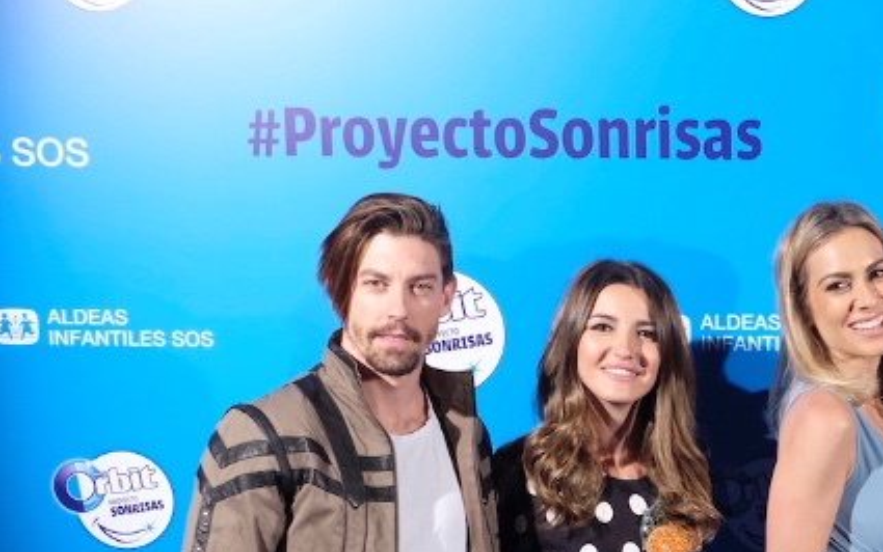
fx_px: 3057
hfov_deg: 15.9
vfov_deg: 10.1
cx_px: 1037
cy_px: 688
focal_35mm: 127
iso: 2000
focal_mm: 35
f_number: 4
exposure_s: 1/160
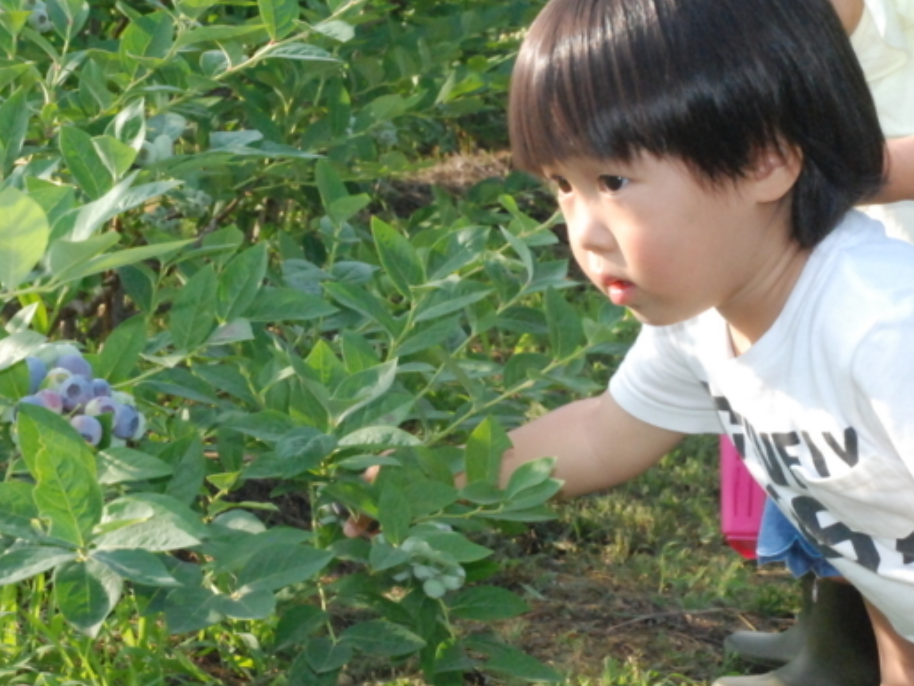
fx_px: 3038
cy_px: 237
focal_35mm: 115
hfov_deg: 17.0
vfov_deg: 12.9
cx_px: 644
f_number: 16
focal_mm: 40
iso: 1600
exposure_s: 1/200
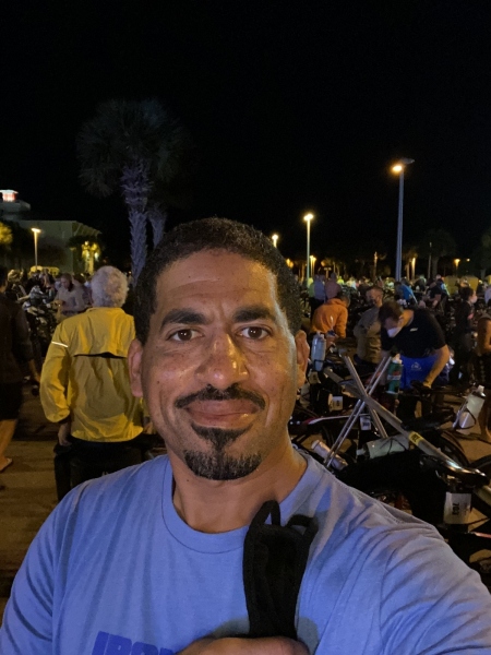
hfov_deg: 46.8
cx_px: 246
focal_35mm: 30
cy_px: 328
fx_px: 567
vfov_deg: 60.0
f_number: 2.2
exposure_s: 1/16
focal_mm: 2.71
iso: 640
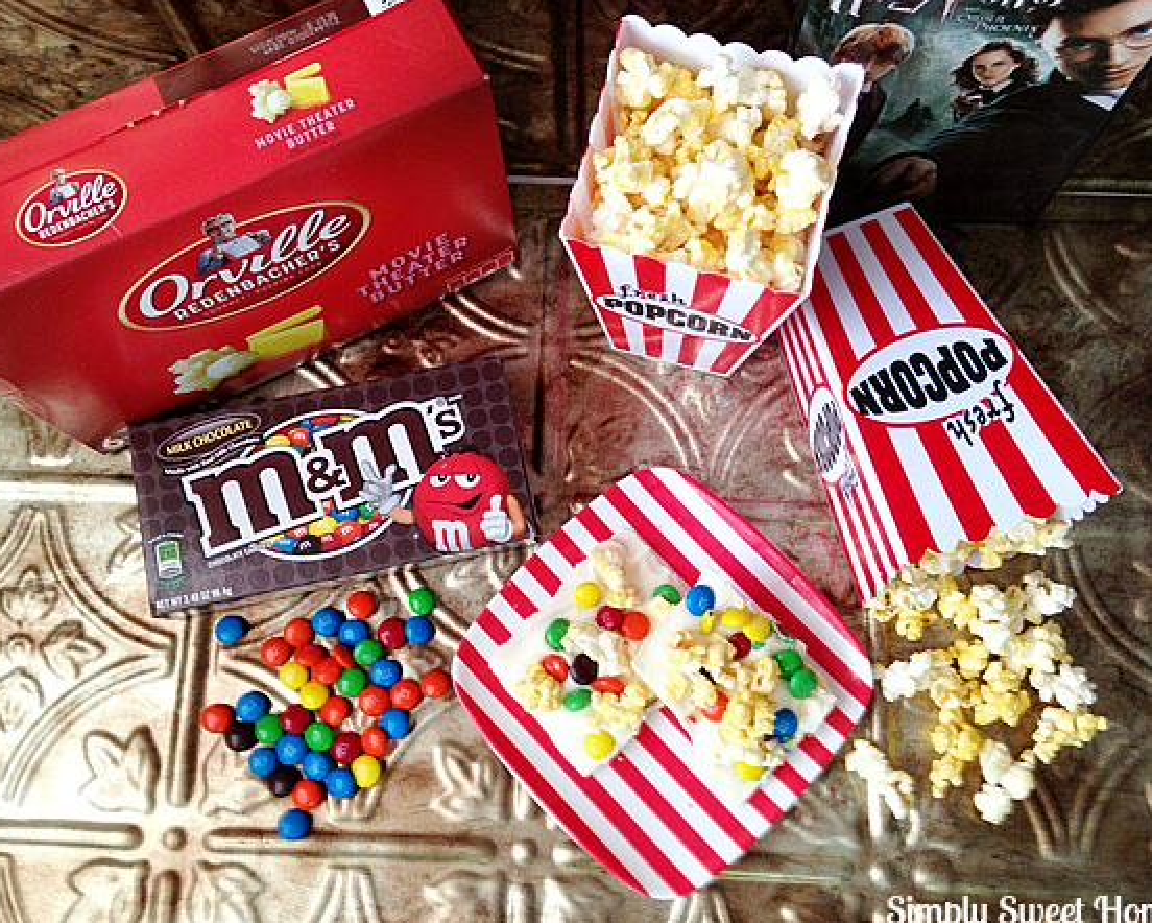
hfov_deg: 51.5
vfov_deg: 42.2
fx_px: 1194
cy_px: 466
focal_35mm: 35
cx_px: 568
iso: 50
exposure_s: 1/20
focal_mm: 4.12
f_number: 2.4
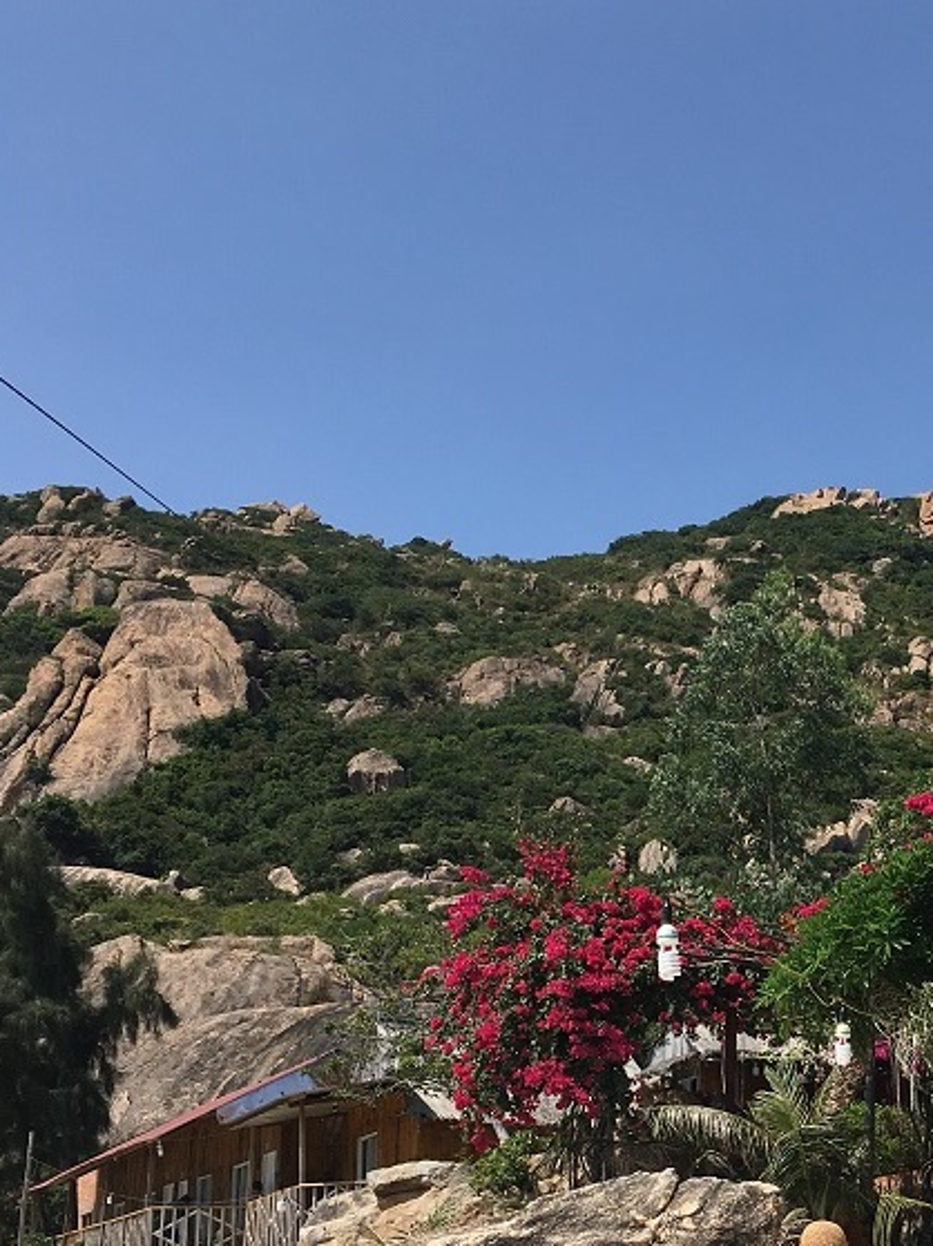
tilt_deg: +11.5
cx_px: 808
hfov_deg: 27.2
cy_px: 1023
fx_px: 1870
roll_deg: -0.2
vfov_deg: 35.5
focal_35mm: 52
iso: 25
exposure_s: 1/2404
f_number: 2.2
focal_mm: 4.15
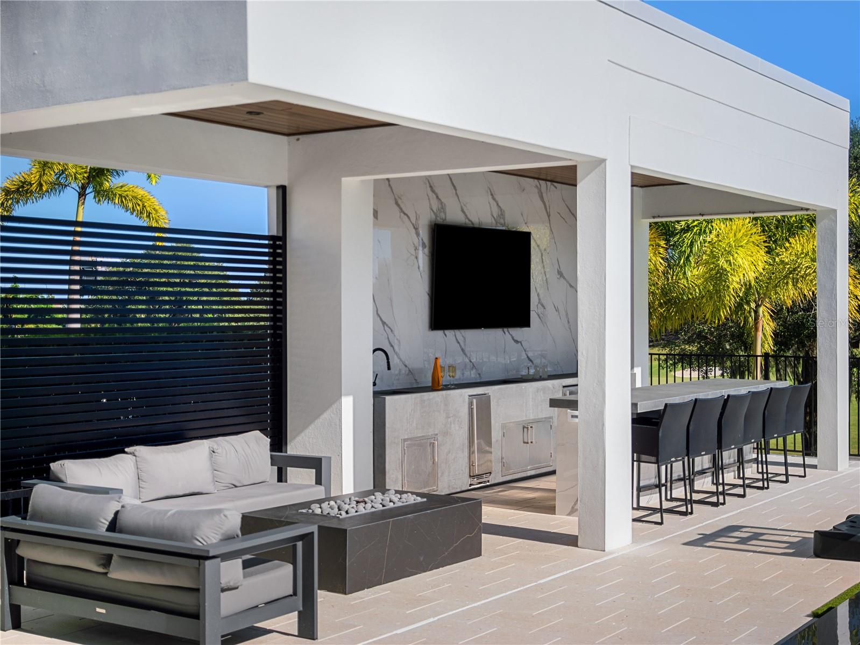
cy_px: 322
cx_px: 430
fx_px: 1242
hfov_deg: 38.2
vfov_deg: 29.1
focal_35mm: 50
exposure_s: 1/2500
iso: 100
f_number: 1.7
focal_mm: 25
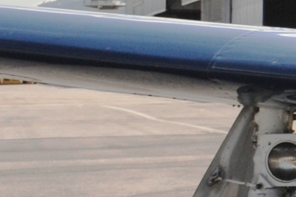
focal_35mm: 191
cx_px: 892
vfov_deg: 7.1
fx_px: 1570
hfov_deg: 8.8
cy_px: -56
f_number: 11
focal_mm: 24
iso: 640
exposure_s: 1/250
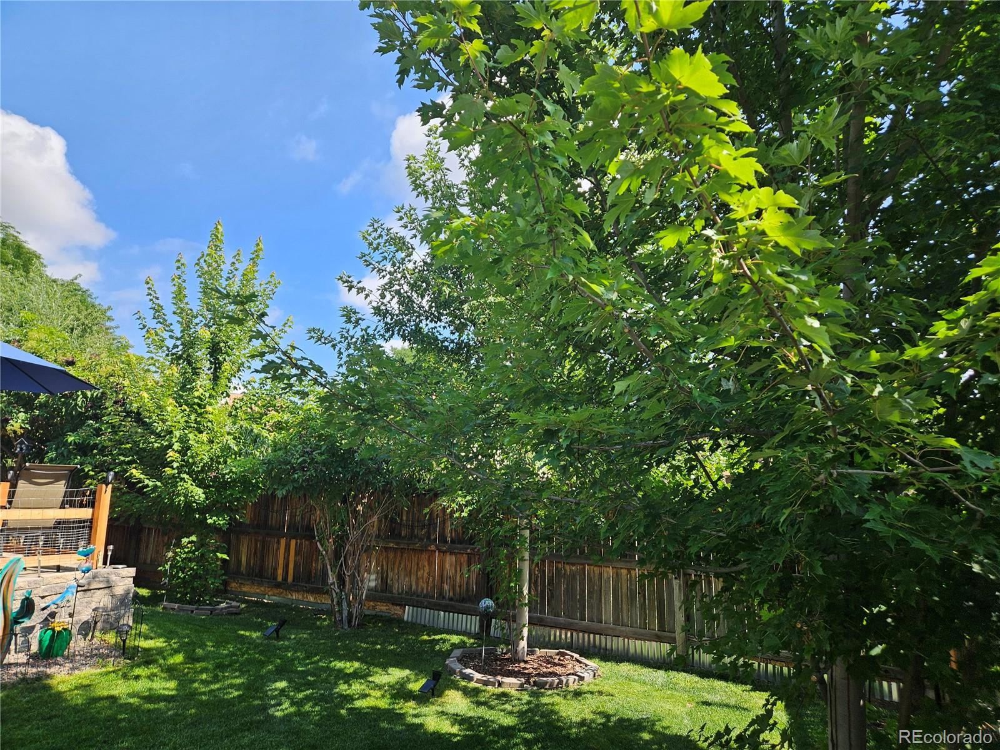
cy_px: 375
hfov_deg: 73.9
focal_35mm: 23
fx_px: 664
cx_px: 500
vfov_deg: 58.9
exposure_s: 1/645
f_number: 1.8
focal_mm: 5.4
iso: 25
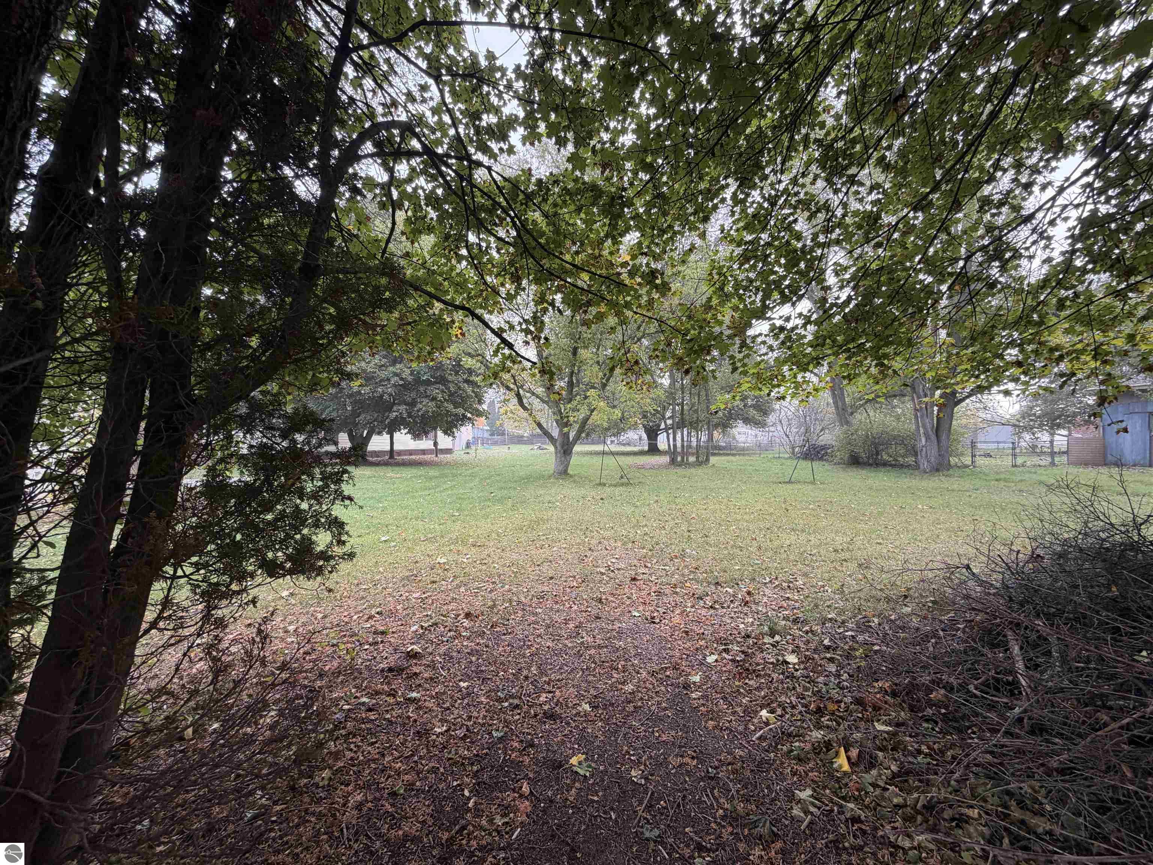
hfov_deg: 102.1
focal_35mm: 14
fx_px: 466
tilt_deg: +0.5
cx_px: 576
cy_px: 432
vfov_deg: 85.7
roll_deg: +0.5
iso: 100
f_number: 2.2
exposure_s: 1/121
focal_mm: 2.22
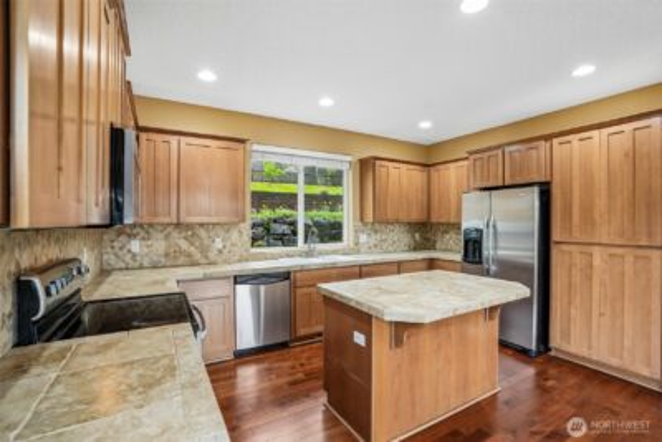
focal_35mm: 16
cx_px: 331
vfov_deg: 73.8
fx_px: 294
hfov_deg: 96.7
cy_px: 221
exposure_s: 1/5
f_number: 8
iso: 400
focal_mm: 16
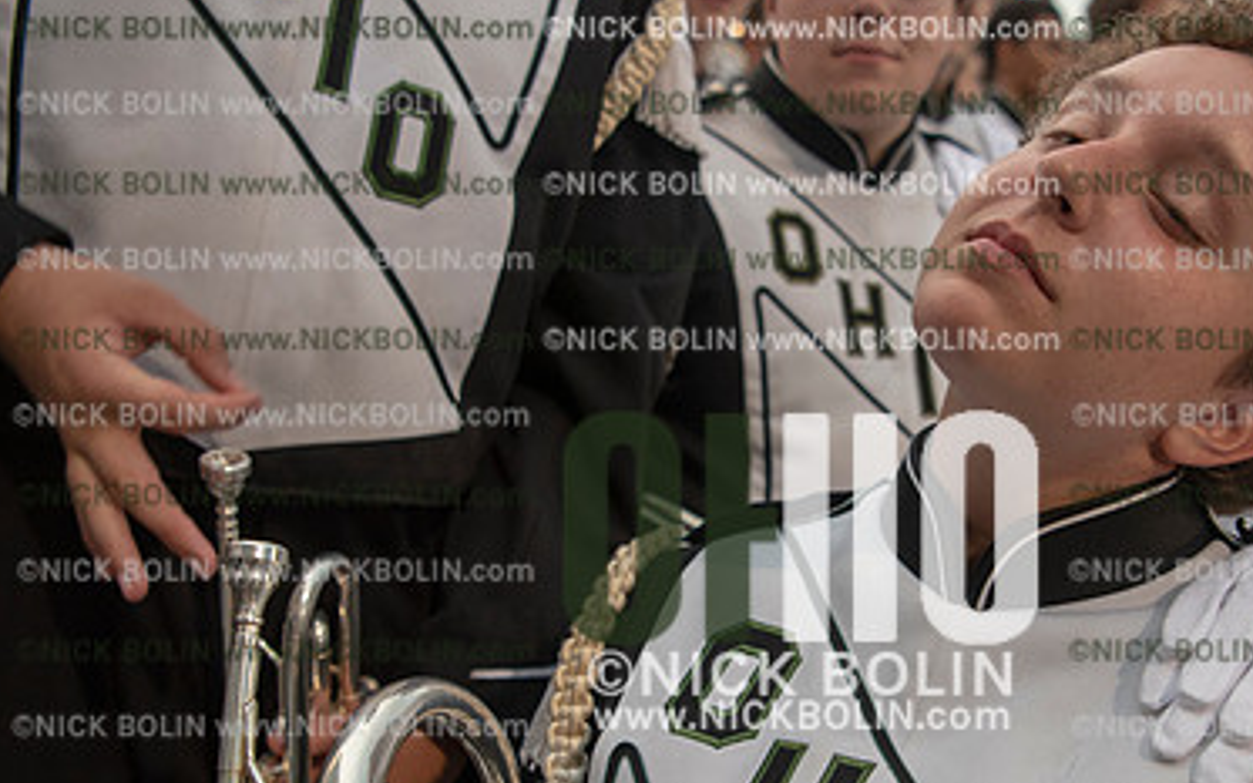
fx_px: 1297
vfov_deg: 33.0
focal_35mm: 38
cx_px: 800
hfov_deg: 50.9
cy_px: 573
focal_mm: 24
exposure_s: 1/125
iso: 800
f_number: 3.2
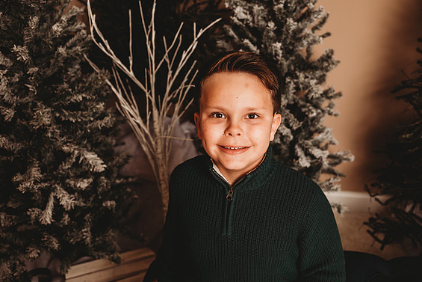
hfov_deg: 49.5
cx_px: 213
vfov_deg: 34.2
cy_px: 138
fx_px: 457
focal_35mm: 39
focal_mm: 38
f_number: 4
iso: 100
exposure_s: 1/160
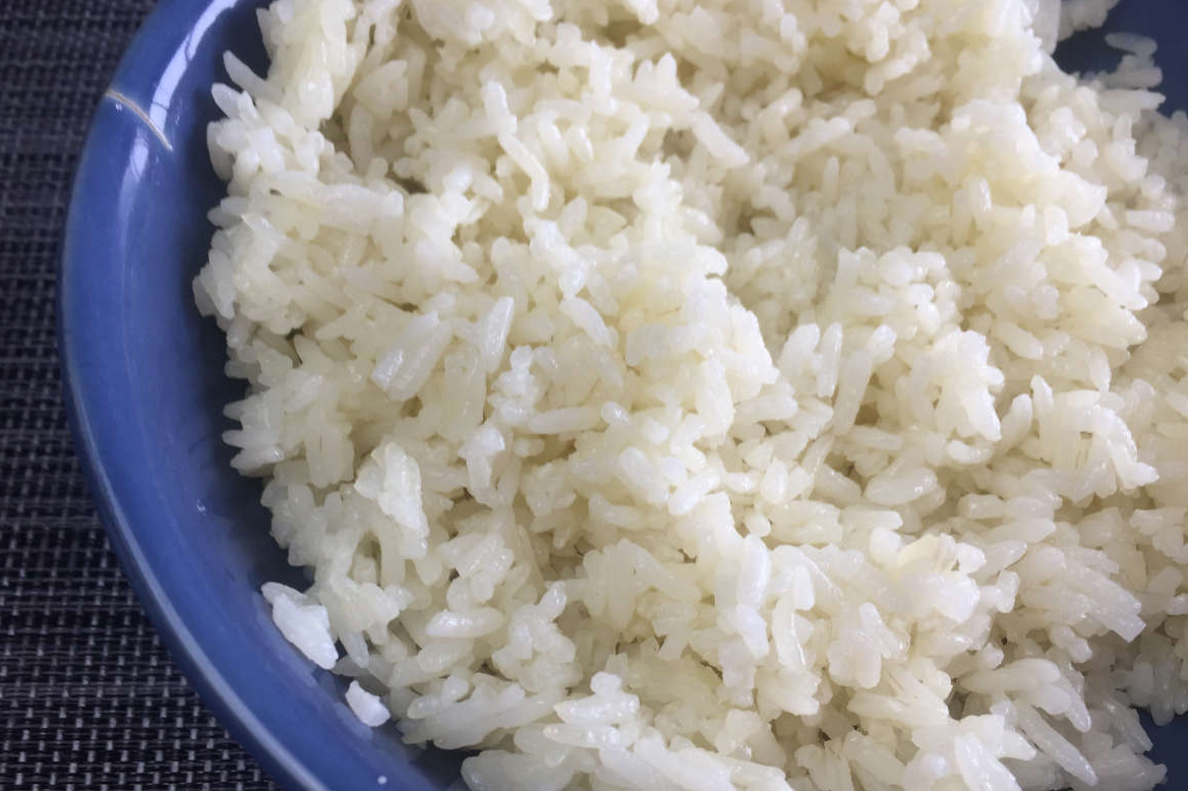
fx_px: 1023
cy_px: 427
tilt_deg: -59.8
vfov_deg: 42.3
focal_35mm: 31
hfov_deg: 60.3
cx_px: 588
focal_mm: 4.15
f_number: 2.2
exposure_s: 1/100
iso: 32
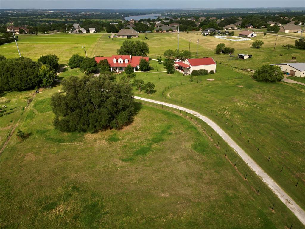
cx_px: 152
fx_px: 211
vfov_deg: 56.8
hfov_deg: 71.6
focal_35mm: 24
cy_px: 114
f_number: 1.7
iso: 100
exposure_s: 1/320
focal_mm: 6.72
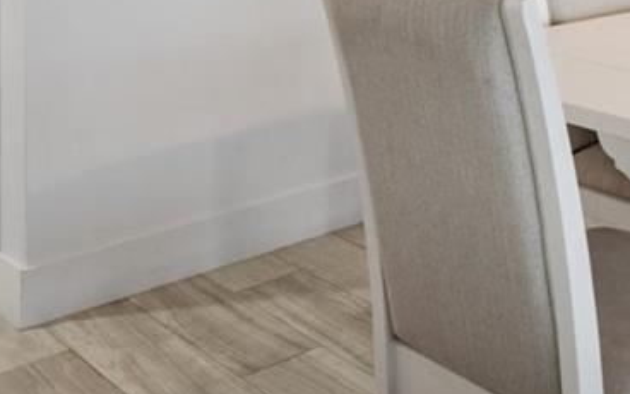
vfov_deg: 19.0
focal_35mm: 62
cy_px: -153
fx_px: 1065
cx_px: 603
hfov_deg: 31.0
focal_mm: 14
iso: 200
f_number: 8
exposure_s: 1/2.5
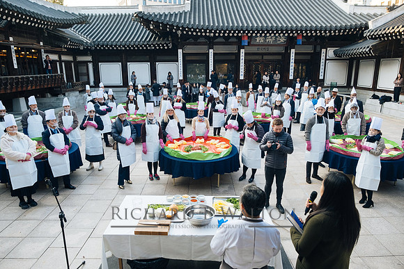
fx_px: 269
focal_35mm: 24
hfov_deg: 73.7
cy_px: 134
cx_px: 202
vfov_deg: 53.2
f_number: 3.2
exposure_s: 1/500
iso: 800
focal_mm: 16
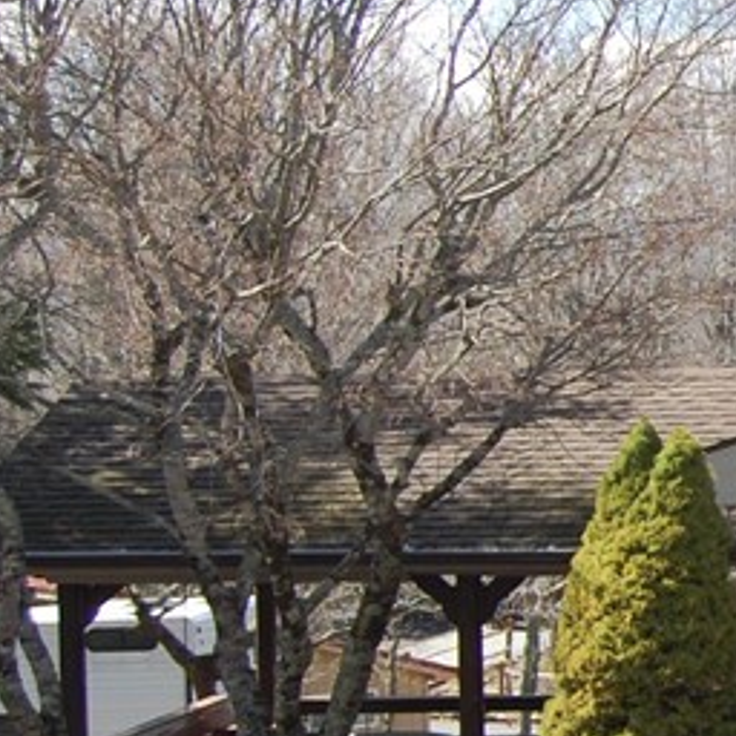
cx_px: 1494
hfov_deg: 11.9
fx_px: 3127
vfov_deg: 13.4
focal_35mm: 130
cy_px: 348
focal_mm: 24
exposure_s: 1/500
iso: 320
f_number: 5.6
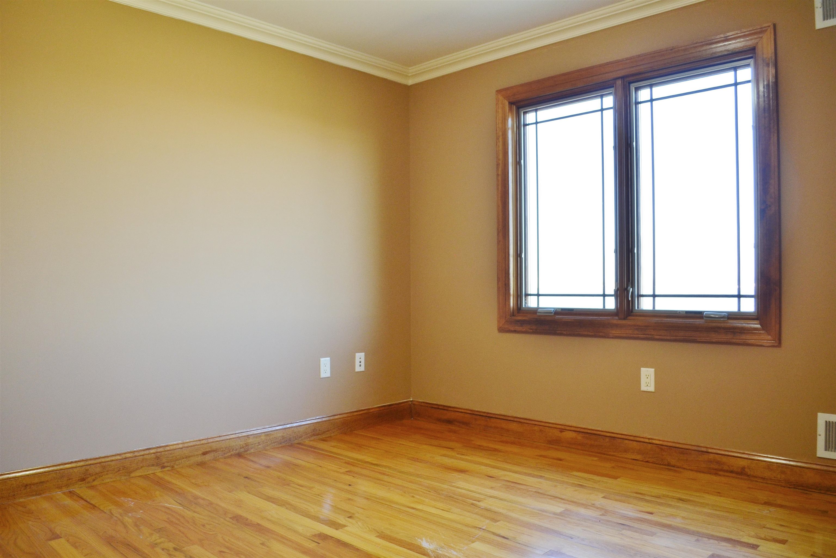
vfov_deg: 47.9
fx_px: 627
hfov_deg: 67.4
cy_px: 279
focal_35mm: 27
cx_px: 418
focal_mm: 18
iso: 450
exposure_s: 1/60
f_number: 4
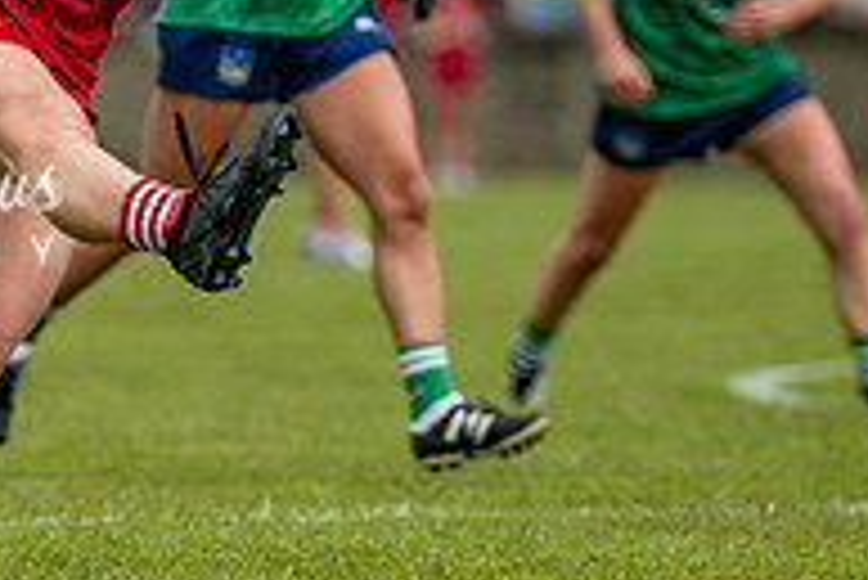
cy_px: 75
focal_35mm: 705
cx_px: -327
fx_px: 17011
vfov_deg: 2.0
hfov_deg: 2.9
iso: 360
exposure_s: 1/6400
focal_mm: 220
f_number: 2.8
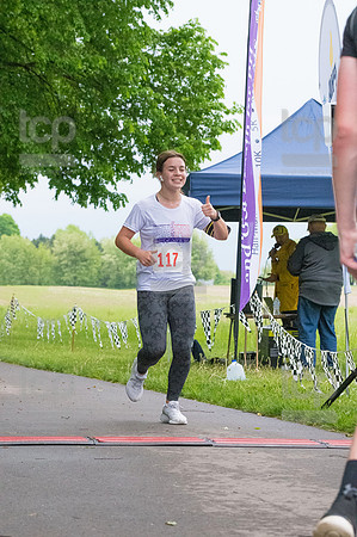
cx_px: 178
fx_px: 1789
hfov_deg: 11.4
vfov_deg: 17.1
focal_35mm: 120
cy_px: 268
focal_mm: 80
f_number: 5.6
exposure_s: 1/1250
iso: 6400
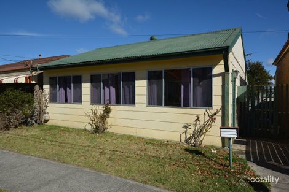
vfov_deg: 53.1
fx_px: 193
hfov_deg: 73.8
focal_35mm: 24
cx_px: 144
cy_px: 96
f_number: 9
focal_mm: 16
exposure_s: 1/320
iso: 100
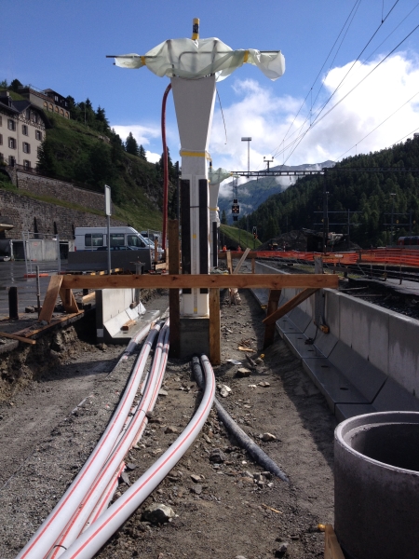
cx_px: 210
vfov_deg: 52.6
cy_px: 280
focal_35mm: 35
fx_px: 565
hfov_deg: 40.7
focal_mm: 4.28
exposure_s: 1/1842
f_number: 2.4
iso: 50
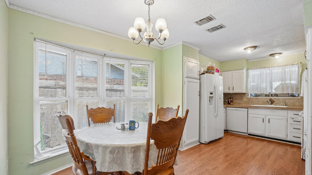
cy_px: 98
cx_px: 155
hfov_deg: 99.4
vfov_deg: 66.8
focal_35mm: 16
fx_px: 132
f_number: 8
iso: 400
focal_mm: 10
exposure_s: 1/40
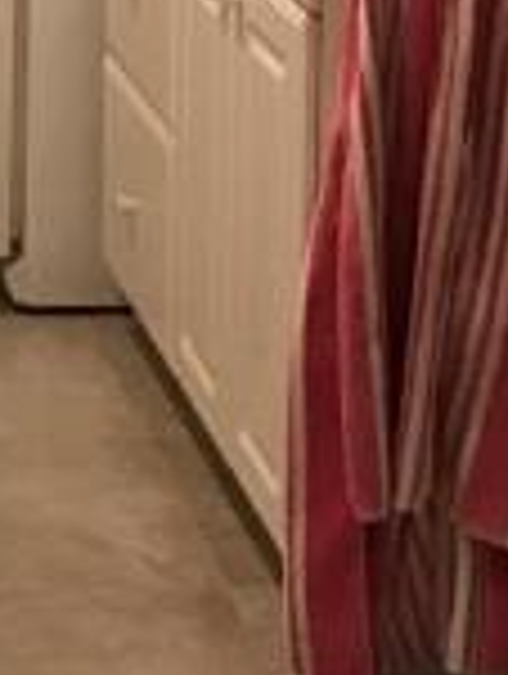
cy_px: -504
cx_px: -342
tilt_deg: -2.9
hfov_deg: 10.0
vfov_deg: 12.7
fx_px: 2790
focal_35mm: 143
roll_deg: +0.0
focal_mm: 3.99
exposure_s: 1/15
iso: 64
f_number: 1.8
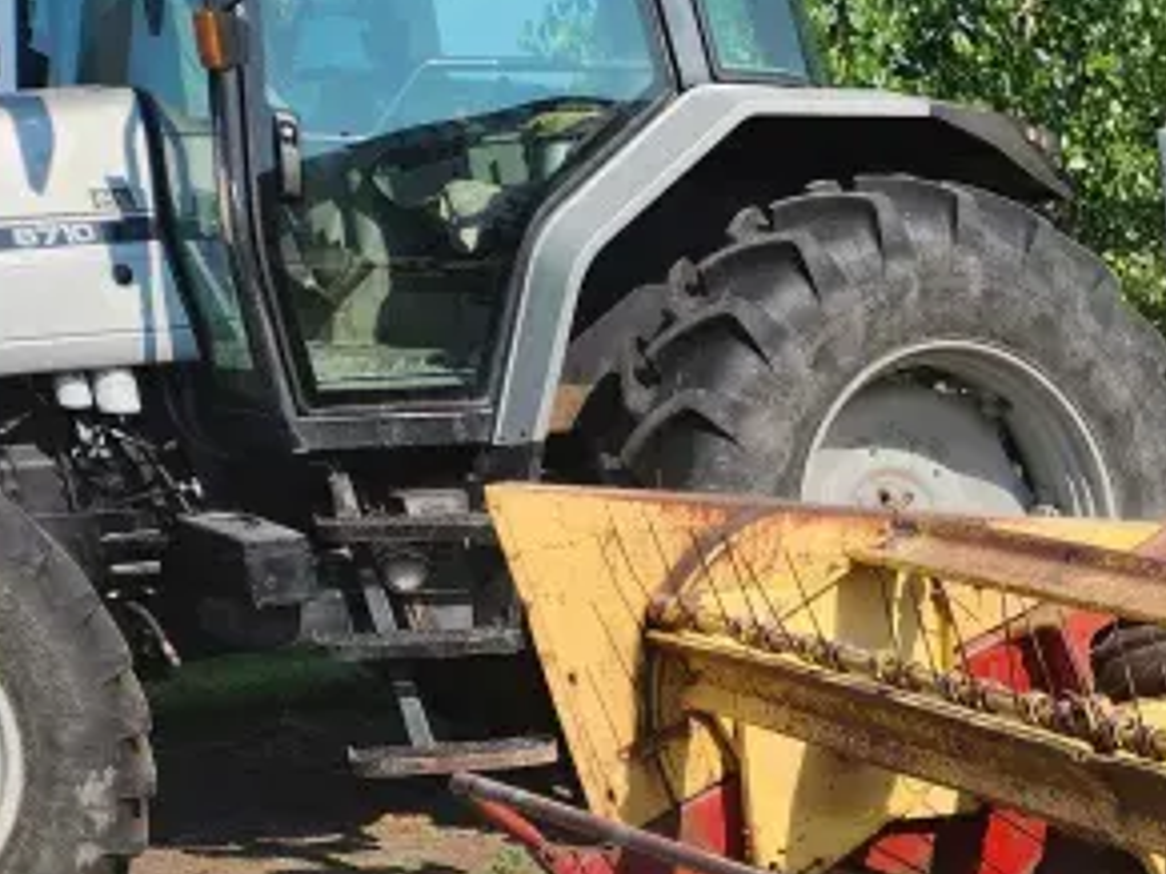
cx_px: 1543
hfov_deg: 22.7
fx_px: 2559
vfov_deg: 17.1
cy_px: 1399
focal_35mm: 76
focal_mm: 6.4
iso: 12
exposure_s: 1/895
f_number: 1.8
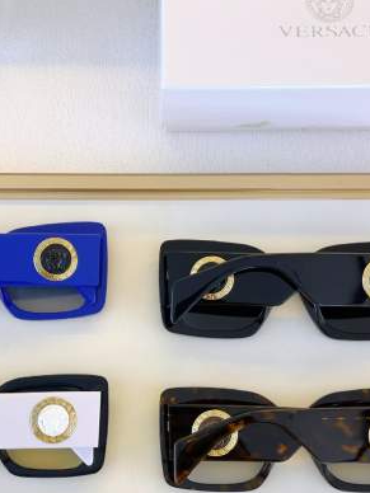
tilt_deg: -80.7
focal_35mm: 47
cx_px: 141
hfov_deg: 30.8
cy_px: 299
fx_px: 670
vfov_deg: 40.2
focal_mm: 5.1
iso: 125
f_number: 1.6
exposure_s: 1/100
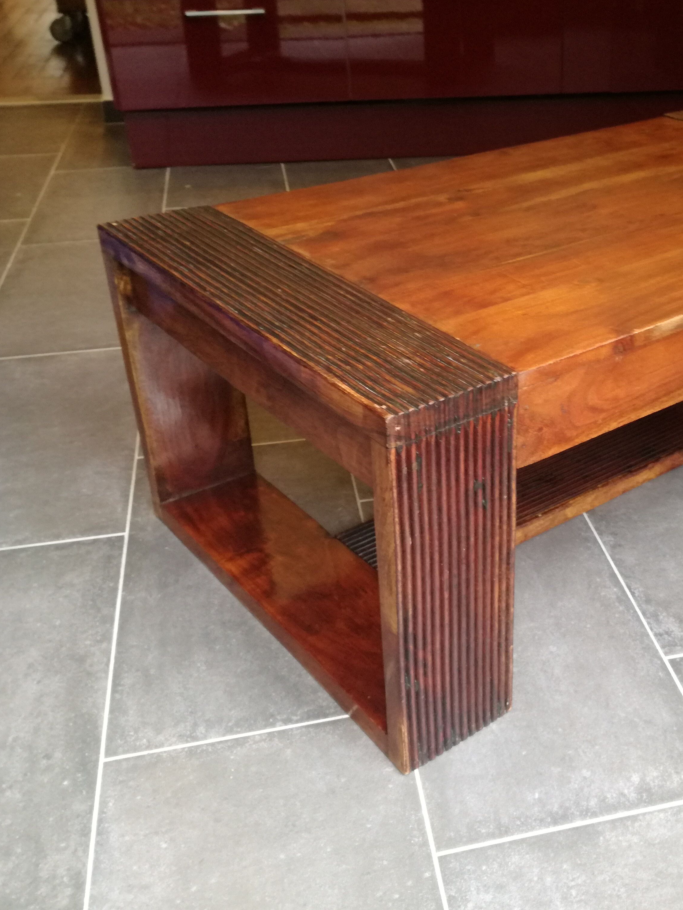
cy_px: 462
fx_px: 973
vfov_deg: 50.1
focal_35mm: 37
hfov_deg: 37.3
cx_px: 549
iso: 200
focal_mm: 3.79
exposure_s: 1/33.3
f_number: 2
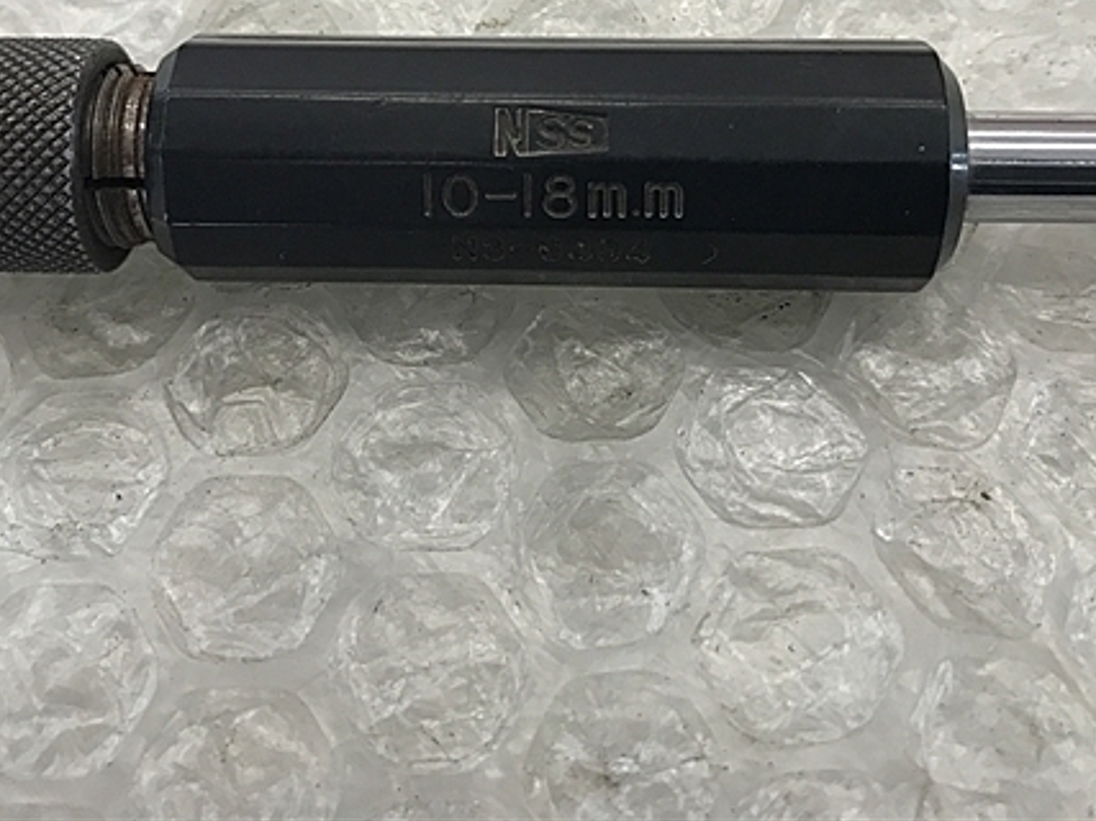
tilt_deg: -63.1
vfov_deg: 33.7
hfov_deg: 44.8
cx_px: 544
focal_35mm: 42
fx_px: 1329
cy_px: 208
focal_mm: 3.99
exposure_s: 1/30
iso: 25
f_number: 1.8
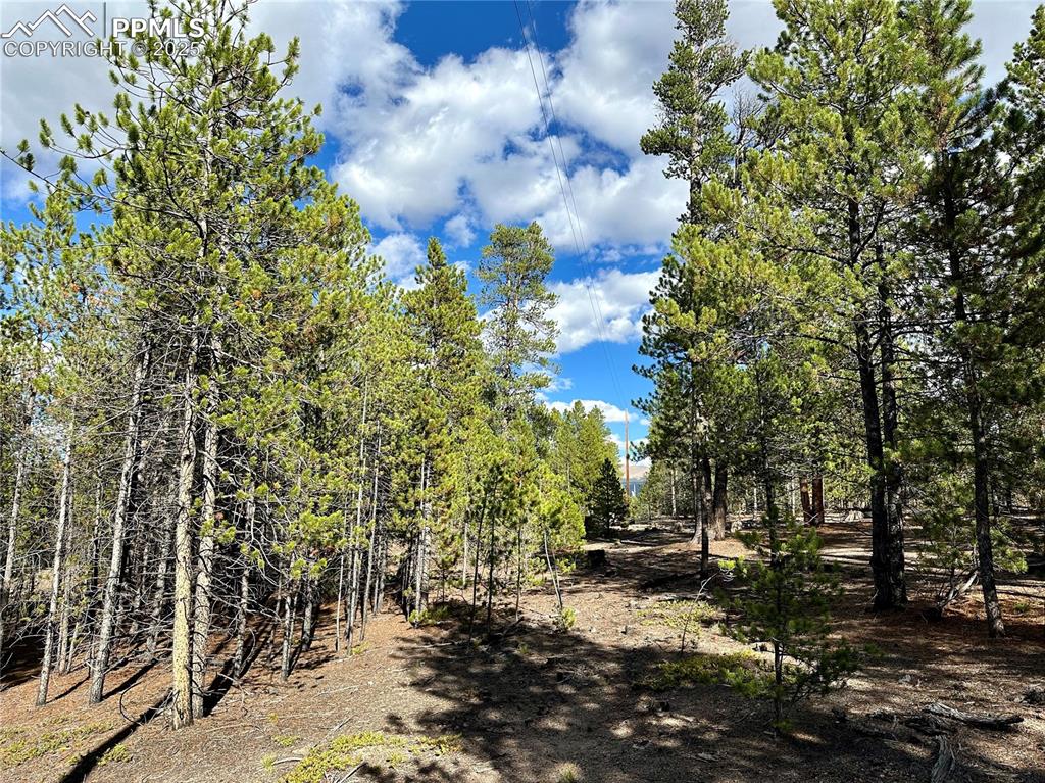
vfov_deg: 56.8
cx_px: 522
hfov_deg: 71.6
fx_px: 724
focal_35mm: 24
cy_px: 392
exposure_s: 1/3155
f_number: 1.78
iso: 80
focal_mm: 6.86
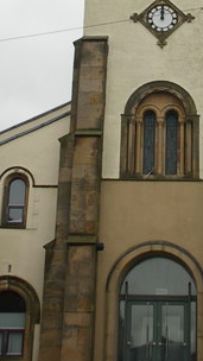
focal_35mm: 76
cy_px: 72
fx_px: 728
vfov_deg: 27.3
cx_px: 160
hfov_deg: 15.8
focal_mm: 23
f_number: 6.7
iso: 200
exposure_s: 1/90
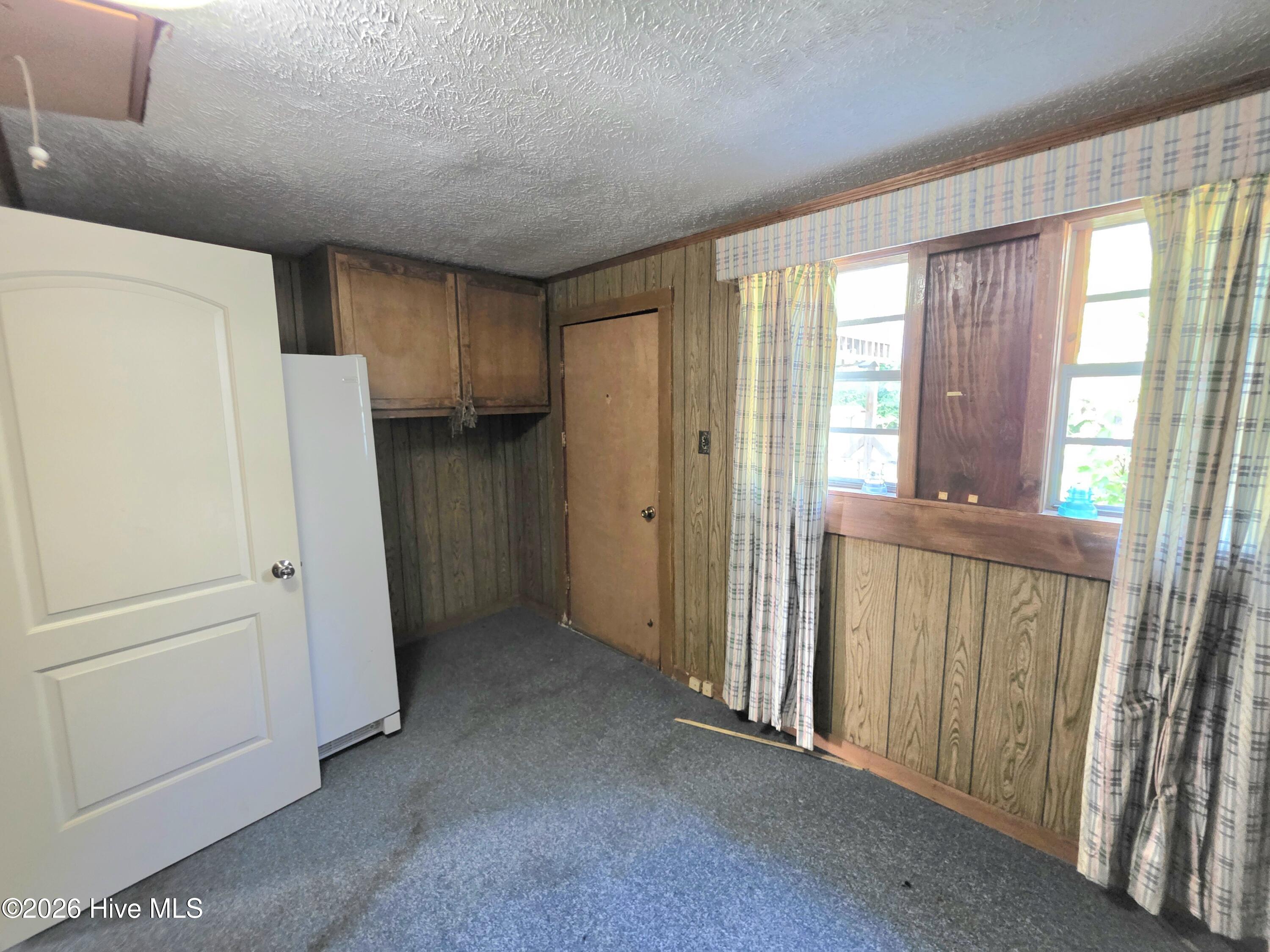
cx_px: 635
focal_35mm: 13
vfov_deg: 89.9
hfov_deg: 106.2
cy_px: 476
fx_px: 477
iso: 640
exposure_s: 1/60.2
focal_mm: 2.2
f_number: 1.9
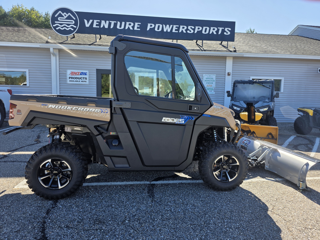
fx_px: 213
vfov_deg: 58.9
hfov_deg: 73.9
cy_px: 120
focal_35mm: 23
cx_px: 160
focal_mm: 6.3
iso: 80
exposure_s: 1/2531
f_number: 1.7
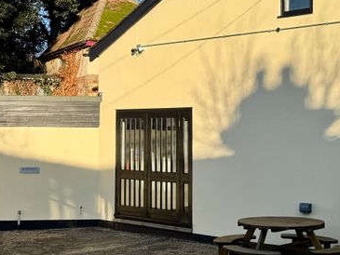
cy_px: 111
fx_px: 717
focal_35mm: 73
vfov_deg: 20.2
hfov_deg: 26.5
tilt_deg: +1.9
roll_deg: -0.3
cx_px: 103
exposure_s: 1/3802
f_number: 1.78
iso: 80
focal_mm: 6.76
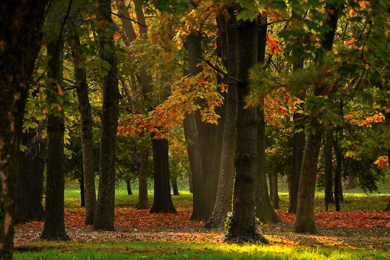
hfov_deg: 10.6
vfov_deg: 7.0
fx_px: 2111
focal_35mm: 195
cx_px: 195
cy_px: 130
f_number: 9
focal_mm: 195
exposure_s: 1/200
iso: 1250
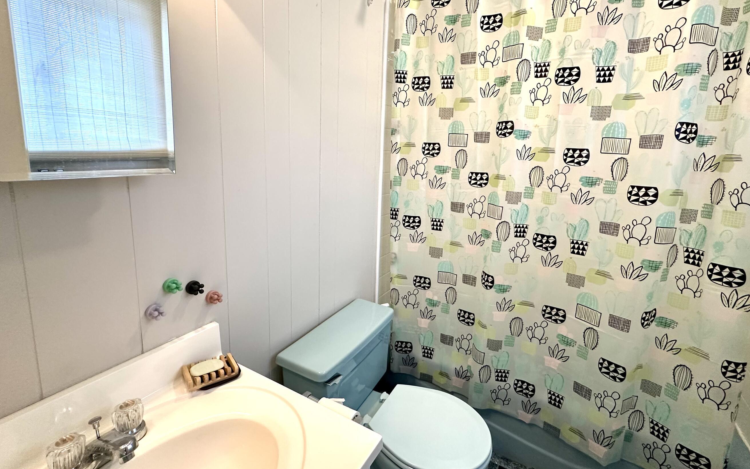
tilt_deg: -8.9
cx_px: 388
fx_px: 347
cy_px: 203
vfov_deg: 67.7
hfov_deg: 94.3
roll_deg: -2.1
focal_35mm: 17
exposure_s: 1/120
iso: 250
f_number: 2.2
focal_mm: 2.22
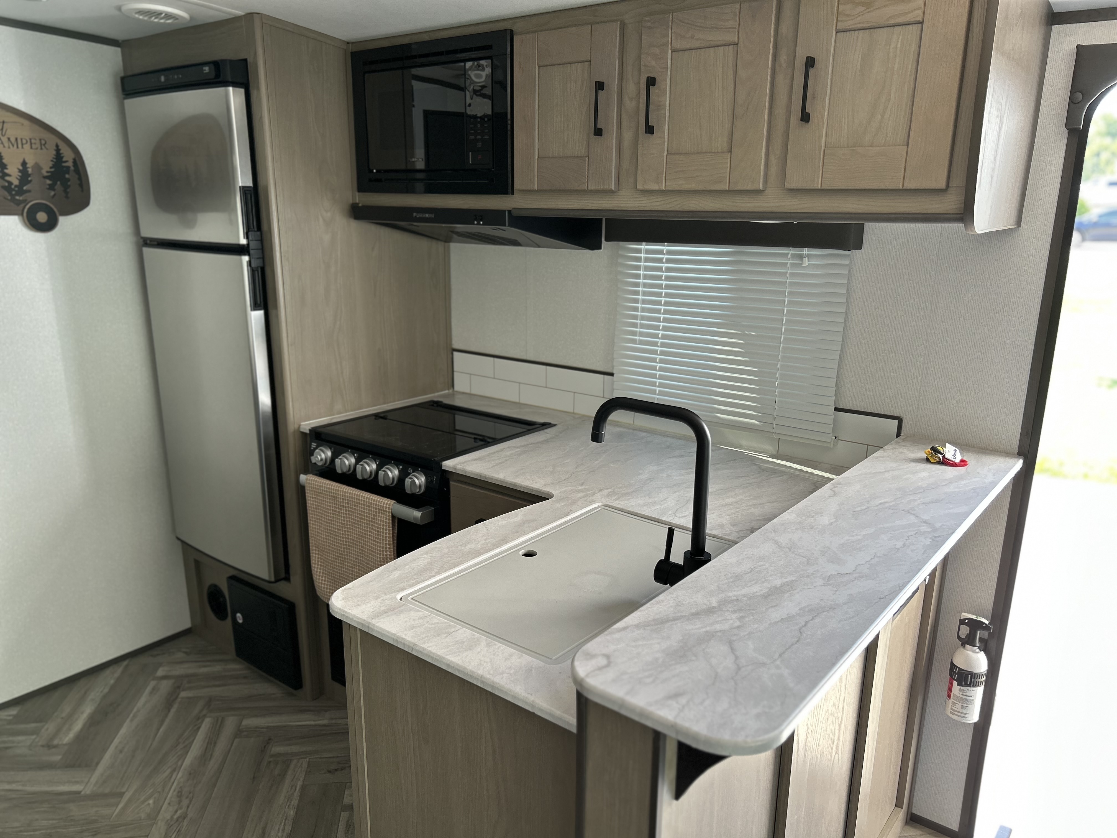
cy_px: 419
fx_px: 839
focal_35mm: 26
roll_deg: +0.0
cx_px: 558
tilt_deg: -13.1
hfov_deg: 67.3
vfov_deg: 53.1
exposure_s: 1/121
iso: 64
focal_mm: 5.7
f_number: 1.5
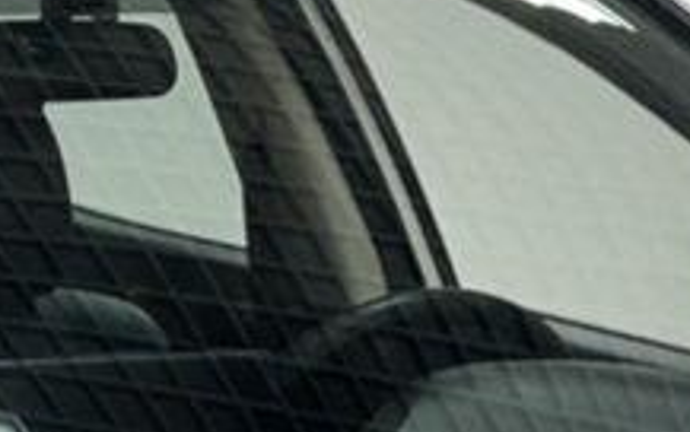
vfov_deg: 3.8
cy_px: 1055
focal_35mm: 337
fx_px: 6342
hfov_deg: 6.2
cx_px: 216
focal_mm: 6.86
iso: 64
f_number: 1.78
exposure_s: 1/105
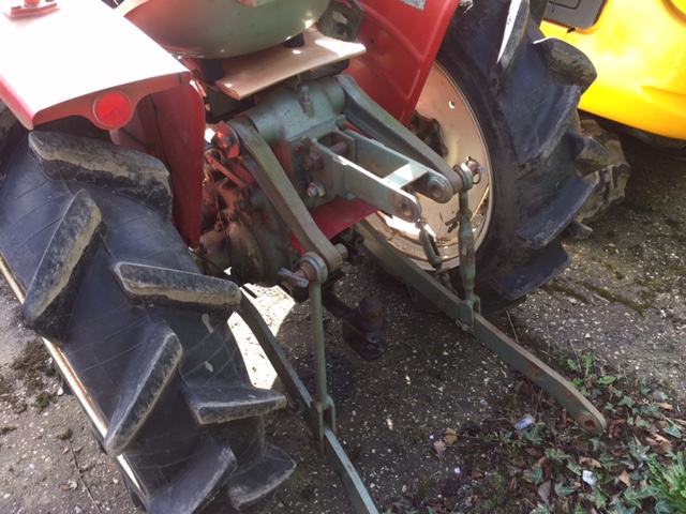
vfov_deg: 48.2
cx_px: 343
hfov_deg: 61.7
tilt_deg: -41.5
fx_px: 575
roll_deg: +2.9
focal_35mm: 29
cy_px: 257
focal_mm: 4.15
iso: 32
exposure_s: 1/103
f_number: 2.2
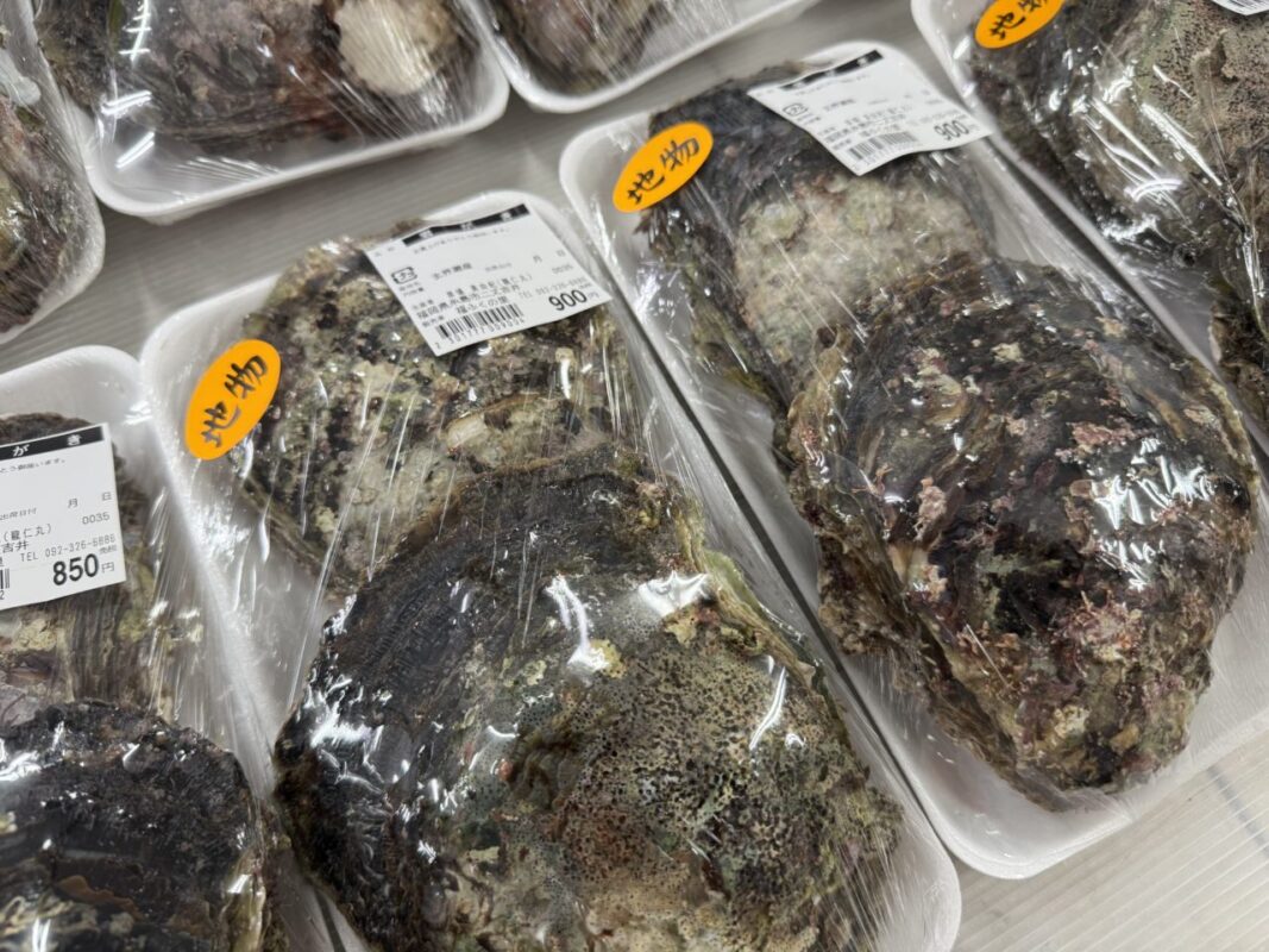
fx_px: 880
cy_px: 476
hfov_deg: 71.6
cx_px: 634
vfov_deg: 56.8
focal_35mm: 24
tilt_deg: -66.4
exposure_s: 1/60
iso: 125
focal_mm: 6.76
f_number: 1.78
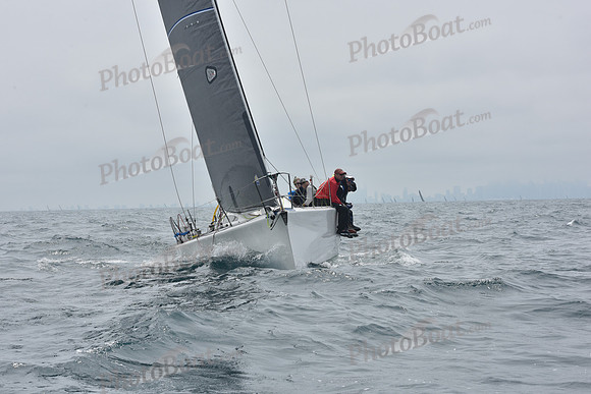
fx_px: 1560
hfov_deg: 21.5
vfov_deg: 14.4
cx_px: 296
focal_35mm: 95
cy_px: 197
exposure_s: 1/800
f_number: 13
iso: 250
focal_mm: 95
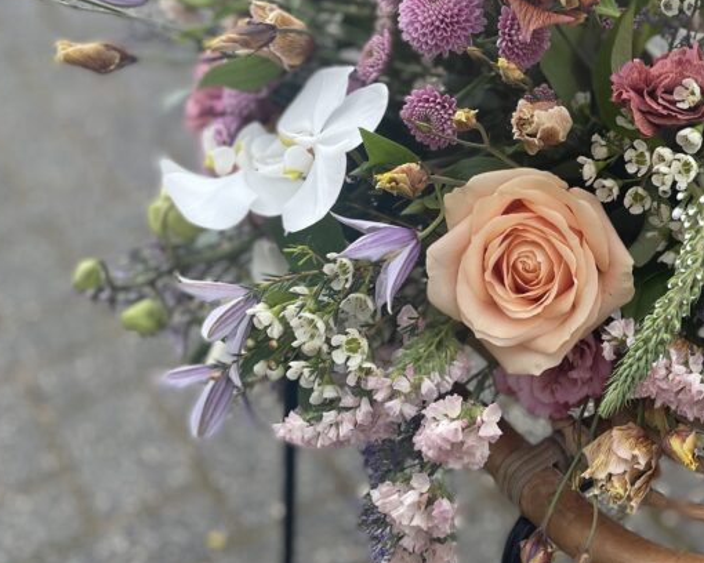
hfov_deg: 34.4
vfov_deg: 29.2
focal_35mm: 51
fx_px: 1063
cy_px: 139
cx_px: 645
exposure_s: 1/530
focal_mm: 4.2
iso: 50
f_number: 1.6
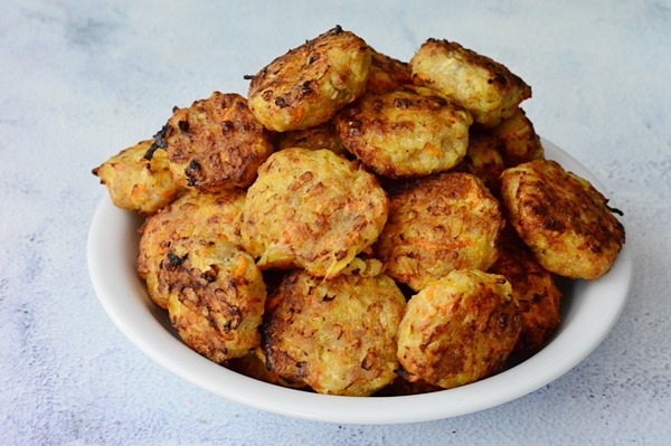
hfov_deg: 27.0
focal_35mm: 75
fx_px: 1397
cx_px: 336
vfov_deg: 18.2
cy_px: 223
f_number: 8
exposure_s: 1/80
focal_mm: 50
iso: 4000
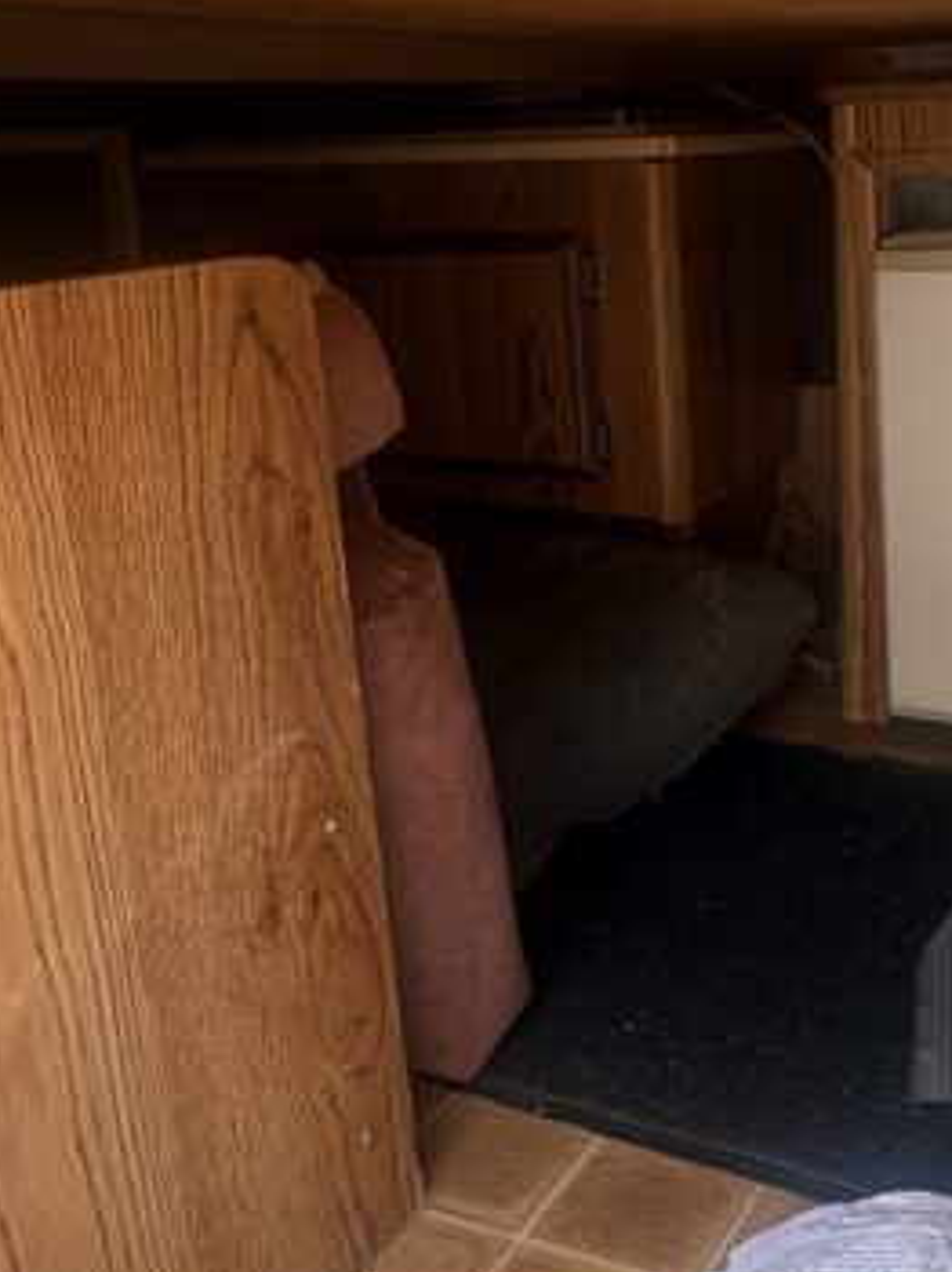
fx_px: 1505
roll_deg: +2.8
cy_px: 571
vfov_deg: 45.7
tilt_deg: -17.6
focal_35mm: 41
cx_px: 785
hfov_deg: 33.9
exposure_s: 1/99
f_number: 2.2
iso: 160
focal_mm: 2.22
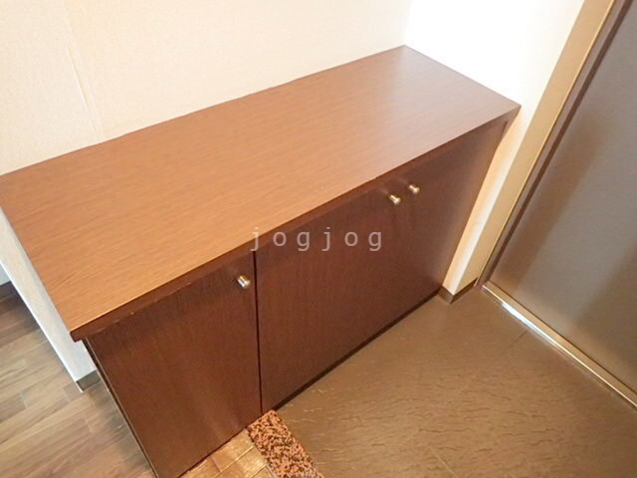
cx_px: 318
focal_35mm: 25
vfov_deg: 54.9
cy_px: 239
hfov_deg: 69.4
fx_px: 460
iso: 800
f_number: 2
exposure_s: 1/25
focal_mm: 4.5
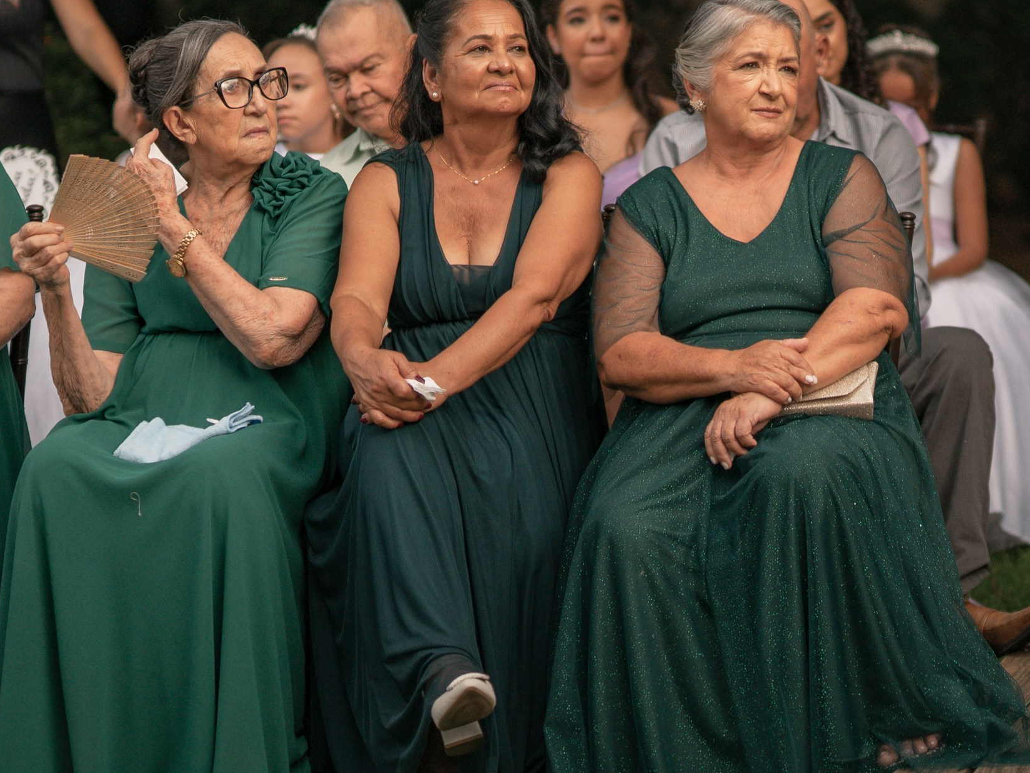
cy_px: 137
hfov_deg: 14.5
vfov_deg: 10.9
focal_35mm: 136
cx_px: 753
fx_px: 4047
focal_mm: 50
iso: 160
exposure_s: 1/8000
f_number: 1.2
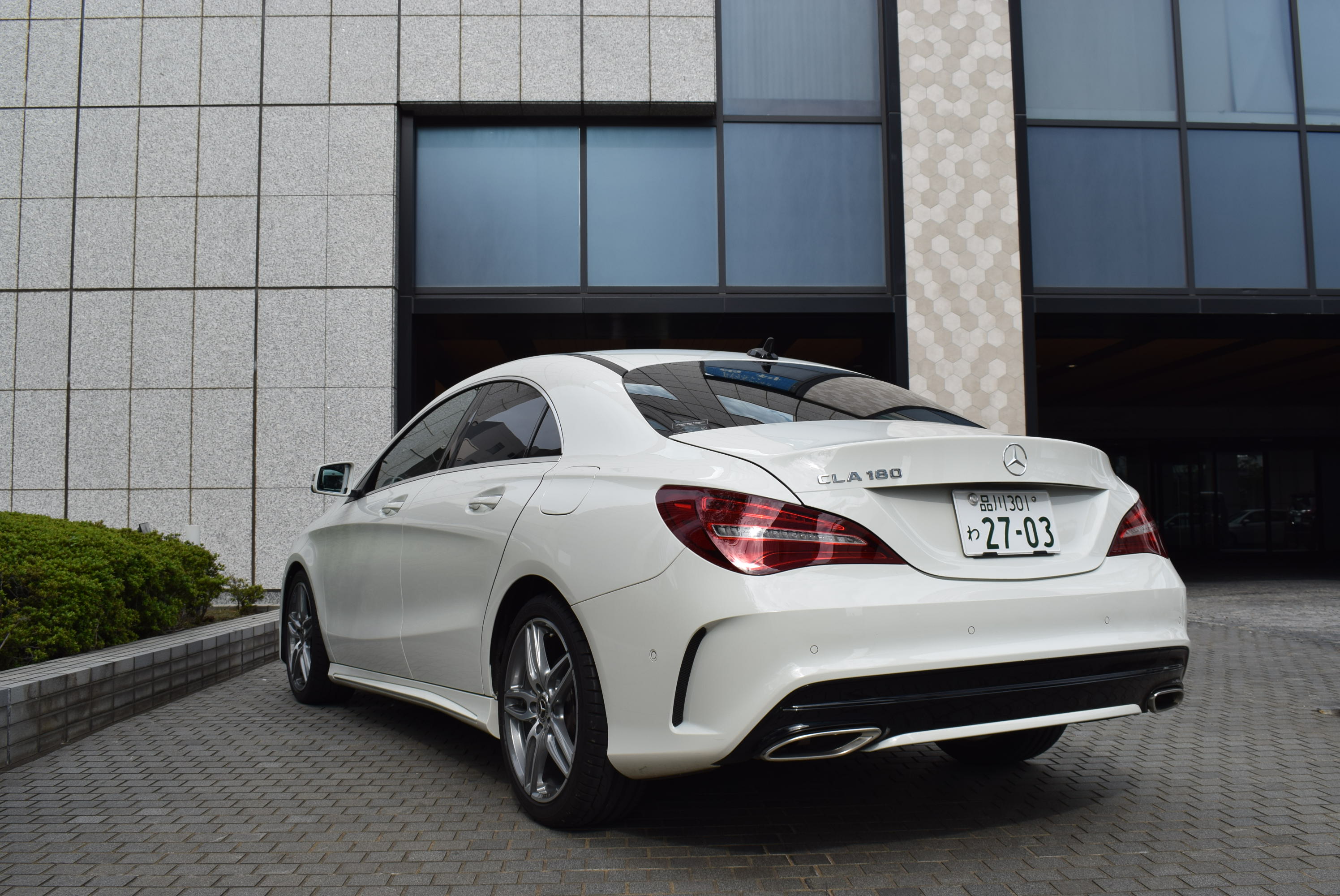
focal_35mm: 33
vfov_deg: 40.0
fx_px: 1229
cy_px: 448
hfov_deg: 57.2
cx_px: 670
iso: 200
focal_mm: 22
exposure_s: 1/400
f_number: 10
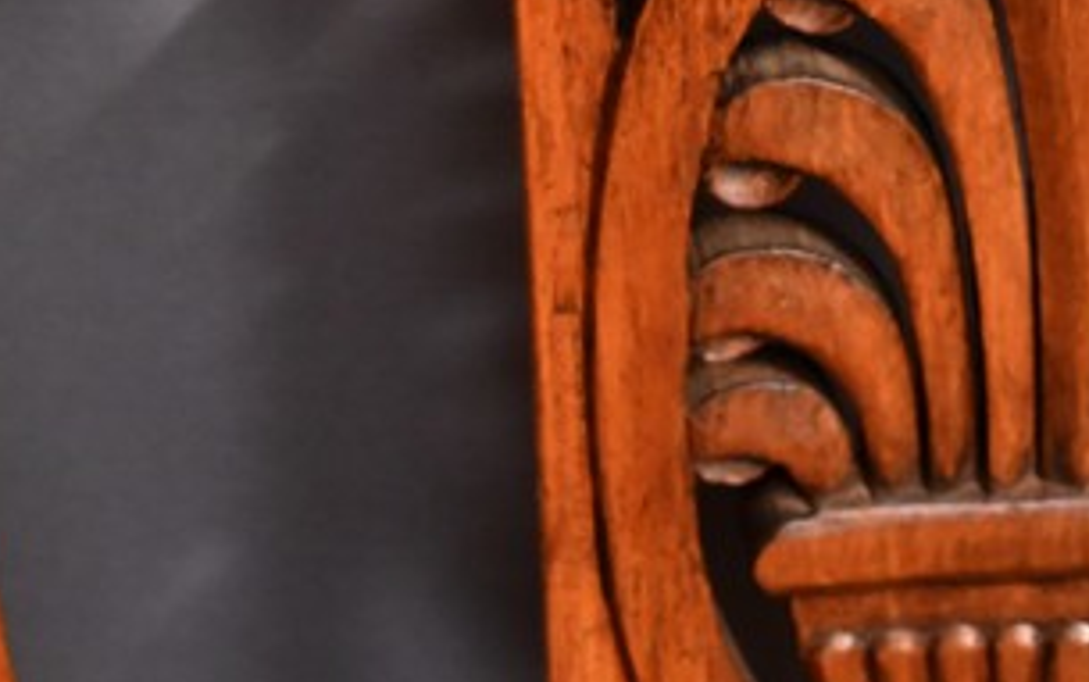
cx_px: 1039
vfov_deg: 6.4
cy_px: -668
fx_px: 5939
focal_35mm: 200
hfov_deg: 10.4
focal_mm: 50
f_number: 9
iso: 2500
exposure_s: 1/80
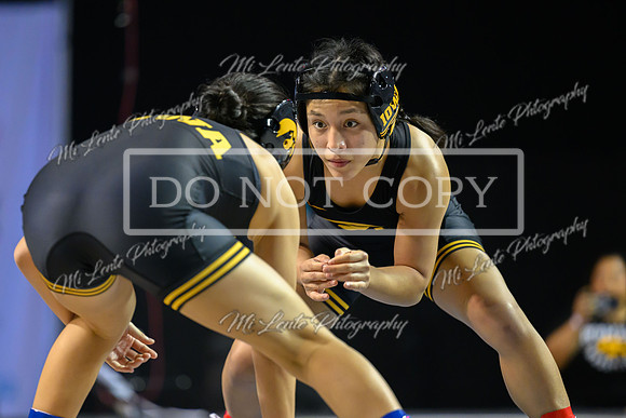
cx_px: 246
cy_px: 242
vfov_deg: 5.5
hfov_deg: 8.3
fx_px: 4319
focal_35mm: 248
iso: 3200
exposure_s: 1/800
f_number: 2.8
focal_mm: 185
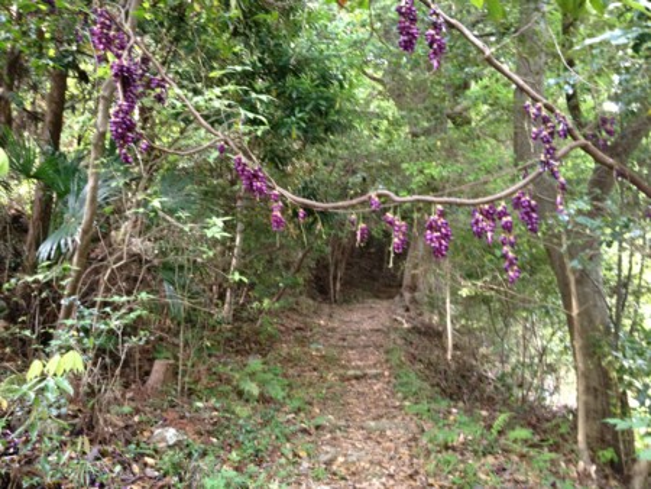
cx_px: 326
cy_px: 244
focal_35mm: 35
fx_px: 659
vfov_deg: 40.7
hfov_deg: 52.6
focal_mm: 4.28
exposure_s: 1/20
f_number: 2.4
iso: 200
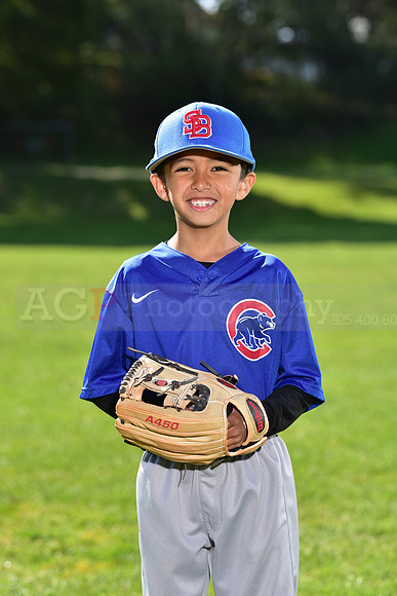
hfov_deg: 11.0
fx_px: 2066
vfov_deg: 16.4
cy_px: 298
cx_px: 198
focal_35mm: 125
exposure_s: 1/250
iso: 80
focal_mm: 125
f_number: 5
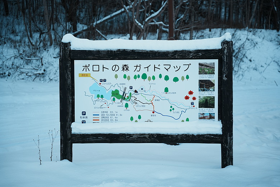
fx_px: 398
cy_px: 94
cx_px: 140
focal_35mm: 51
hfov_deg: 38.7
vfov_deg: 26.4
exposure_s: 1/2000
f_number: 2.8
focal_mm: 51.2
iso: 250
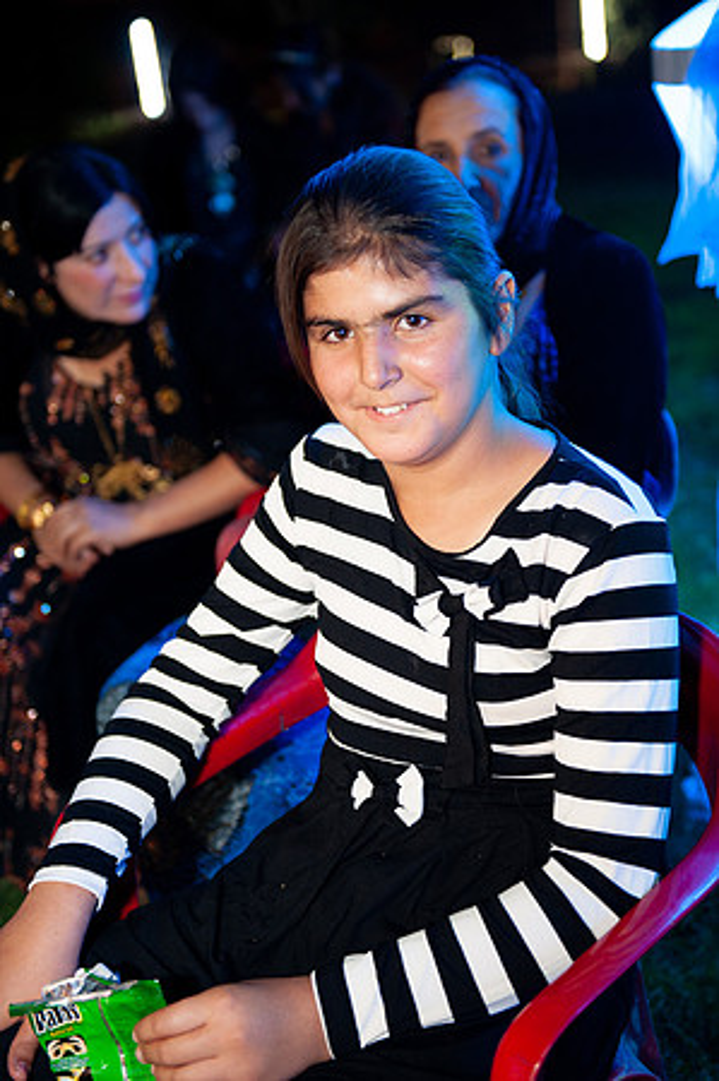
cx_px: 360
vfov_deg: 35.7
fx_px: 1681
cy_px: 540
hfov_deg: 24.1
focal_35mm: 56
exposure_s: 1/30
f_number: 2.8
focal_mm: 56
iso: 1600
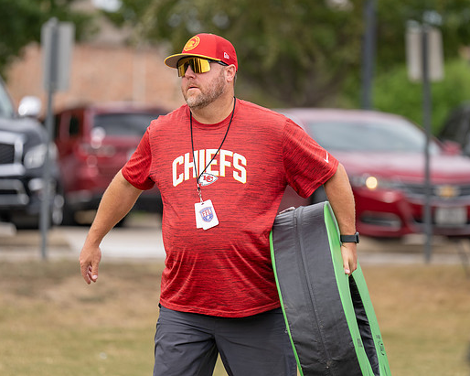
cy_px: 169
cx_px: 260
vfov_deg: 6.4
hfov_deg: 8.0
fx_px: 3366
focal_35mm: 242
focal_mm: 170
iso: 100
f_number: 2.8
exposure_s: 1/1600
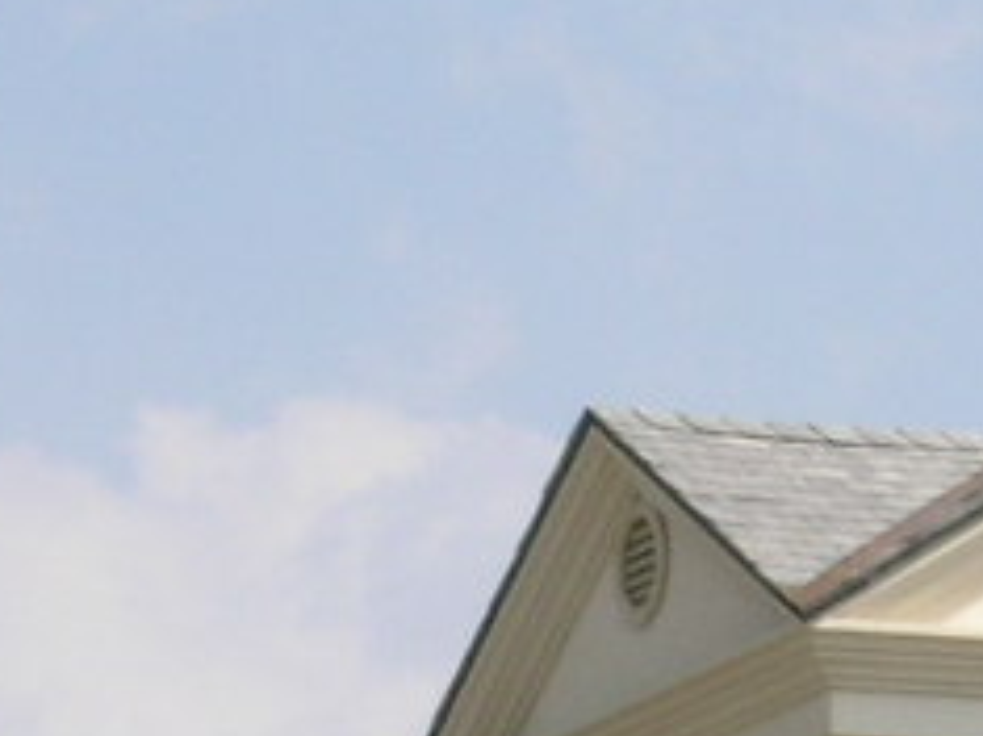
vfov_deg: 2.7
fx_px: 15752
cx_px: 807
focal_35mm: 555
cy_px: 1894
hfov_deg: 3.6
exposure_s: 1/171
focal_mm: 21.1
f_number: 7
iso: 50
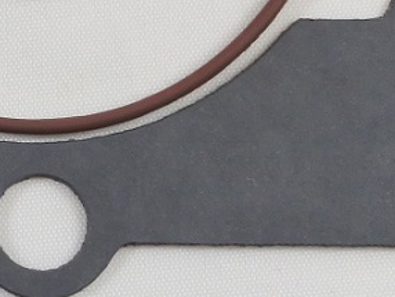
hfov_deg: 8.0
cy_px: -233
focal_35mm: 230
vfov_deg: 6.3
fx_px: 2627
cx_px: -497
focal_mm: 15.7
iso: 400
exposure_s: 1/125
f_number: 4.2
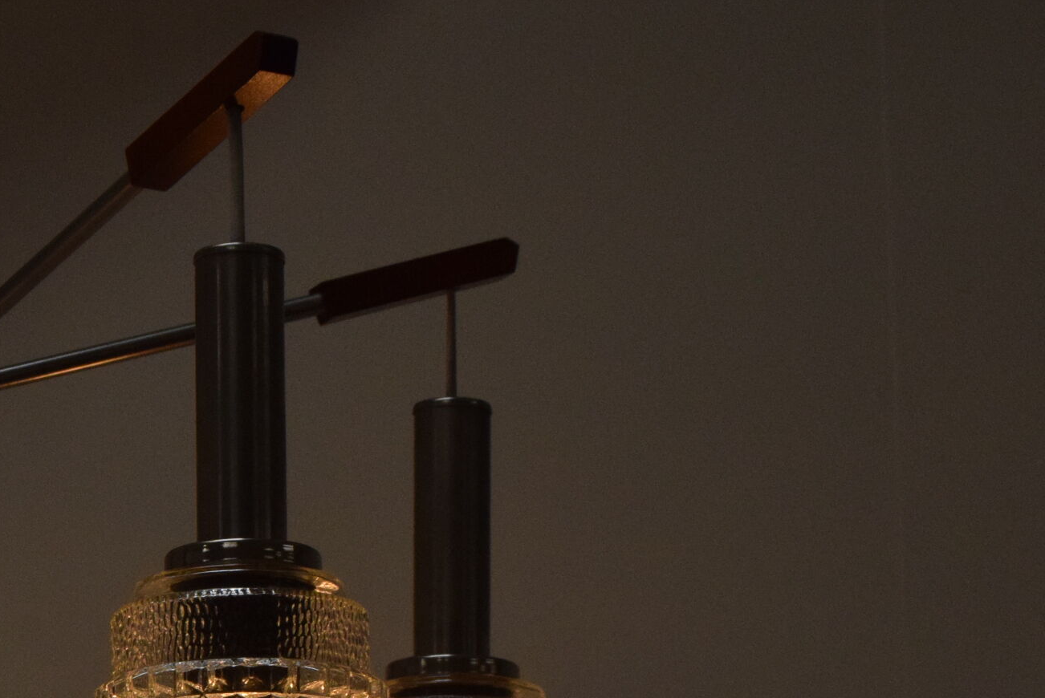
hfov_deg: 13.0
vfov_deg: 8.8
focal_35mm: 155
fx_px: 4506
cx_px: -14
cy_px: 563
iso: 1600
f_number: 13
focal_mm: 45
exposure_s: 1/640
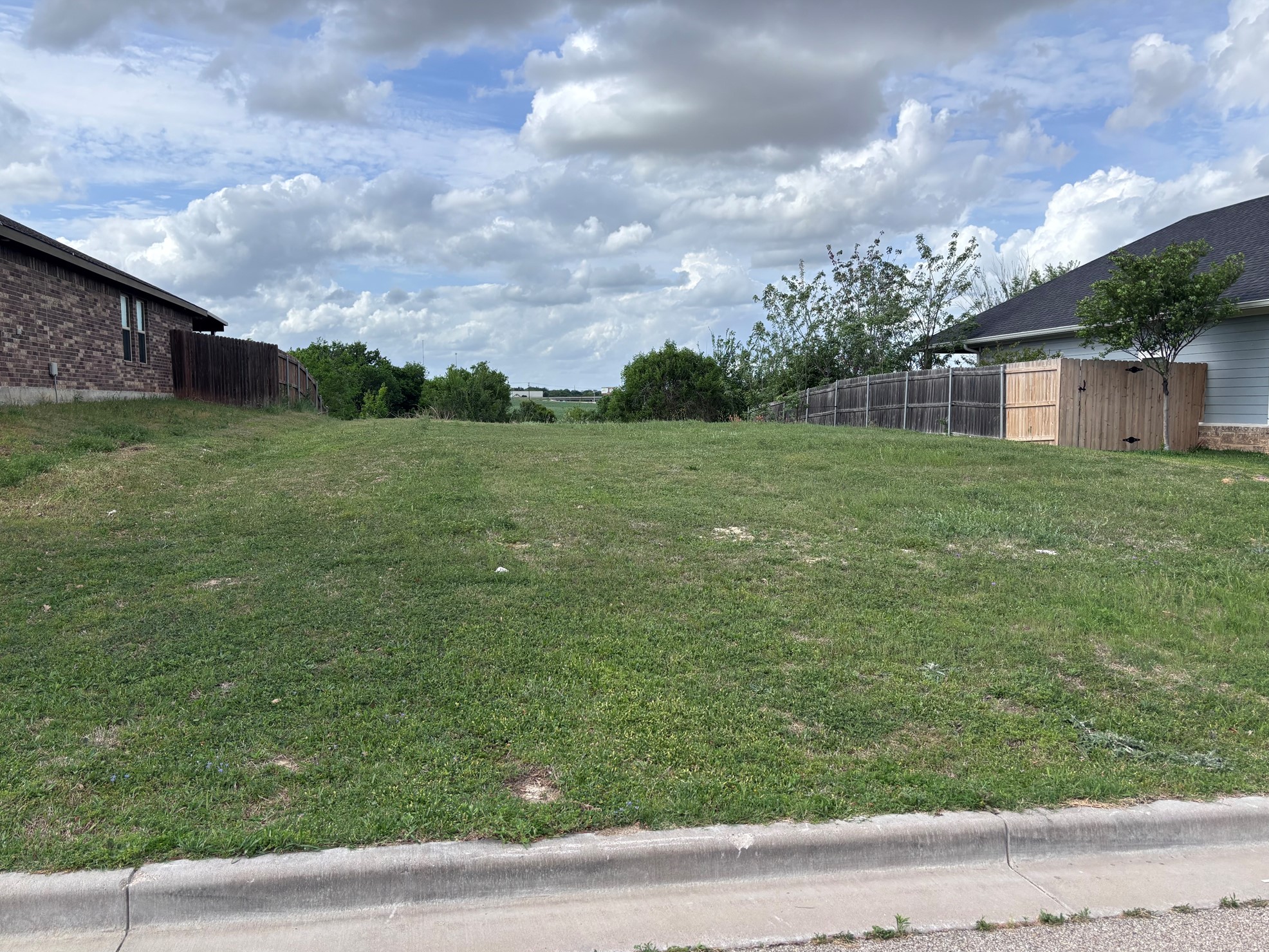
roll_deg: -0.6
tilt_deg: -5.2
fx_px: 990
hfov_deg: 65.3
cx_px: 628
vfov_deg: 51.4
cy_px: 473
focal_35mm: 27
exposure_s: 1/4082
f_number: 1.6
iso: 50
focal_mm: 5.96
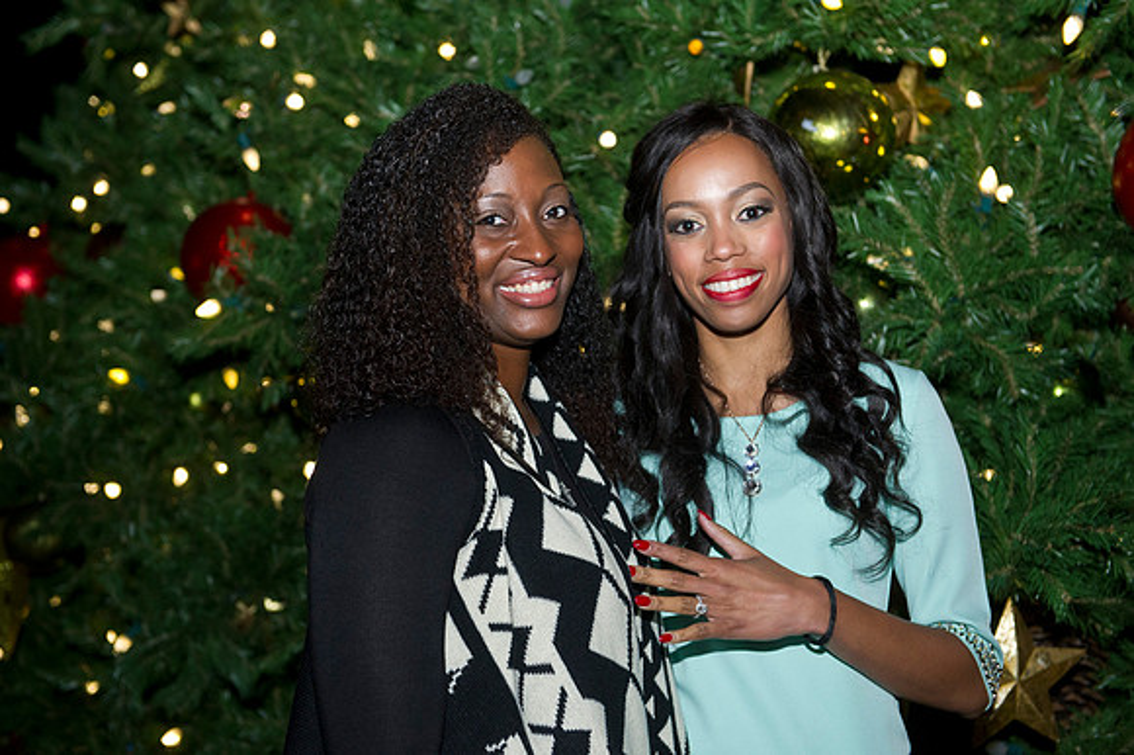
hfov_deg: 36.3
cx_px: 567
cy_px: 378
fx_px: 1731
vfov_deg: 24.6
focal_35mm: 55
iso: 3200
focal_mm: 55
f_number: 4
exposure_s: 1/125
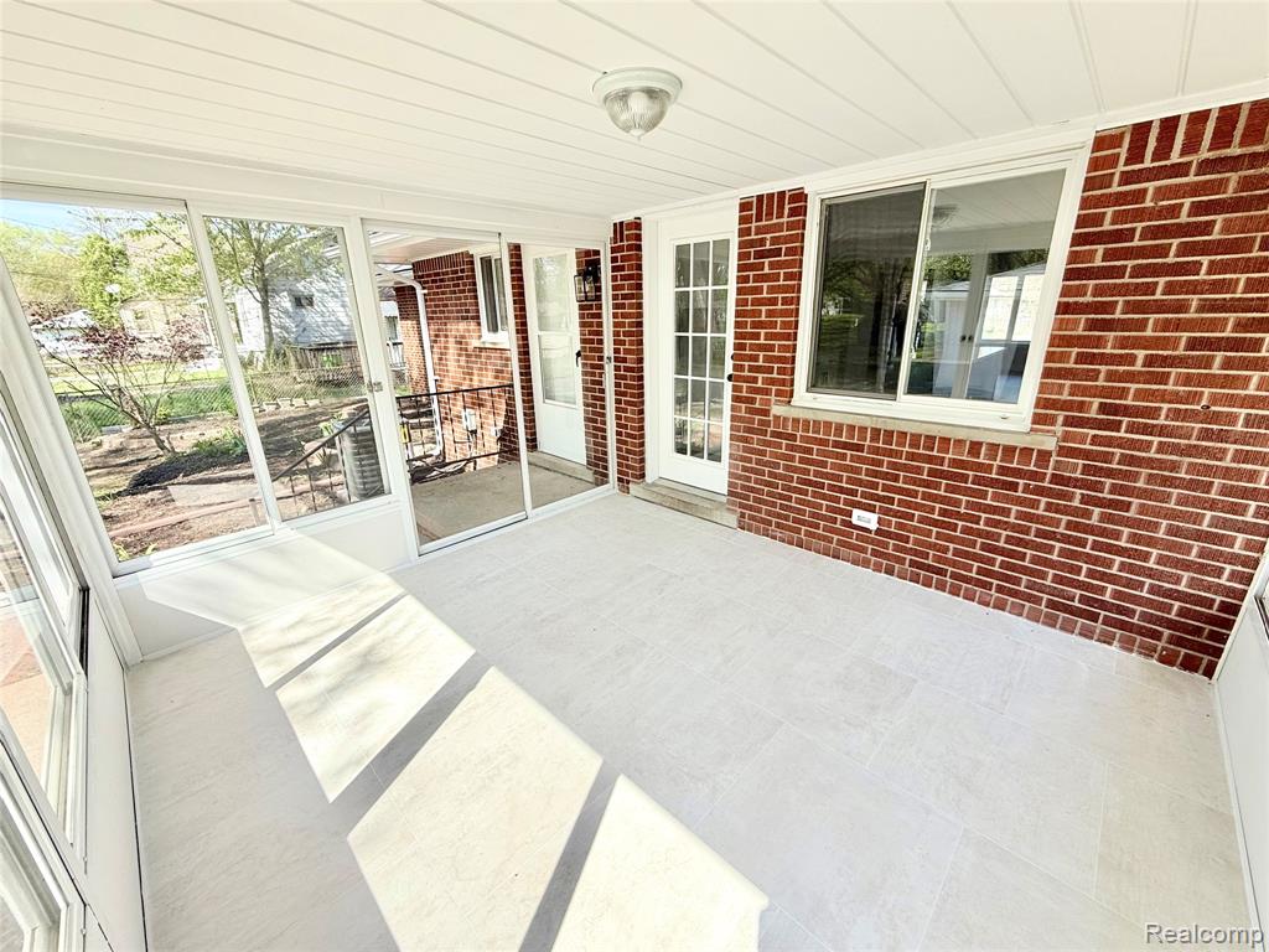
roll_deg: +1.1
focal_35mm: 14
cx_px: 634
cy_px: 476
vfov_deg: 85.7
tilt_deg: -17.8
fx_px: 513
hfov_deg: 102.1
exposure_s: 1/590
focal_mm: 2.22
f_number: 2.2
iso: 64
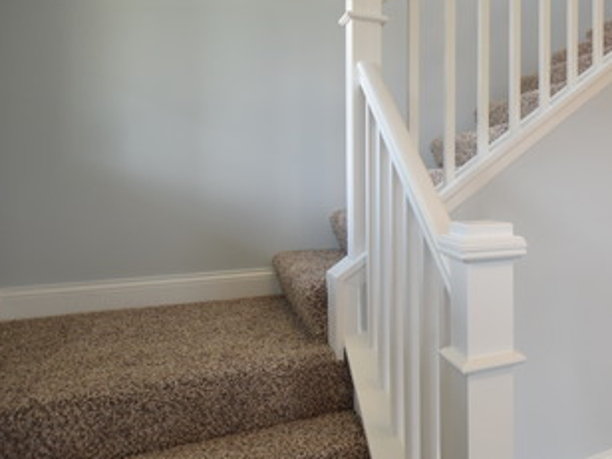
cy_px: 198
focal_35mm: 30
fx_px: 530
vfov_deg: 46.7
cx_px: 606
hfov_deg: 49.5
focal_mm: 10
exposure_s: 1/125
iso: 400
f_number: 3.5
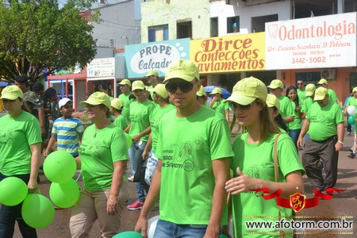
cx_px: 178
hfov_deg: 35.1
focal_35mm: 57
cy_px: 119
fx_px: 565
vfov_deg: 23.8
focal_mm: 38
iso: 100
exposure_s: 1/320
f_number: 9
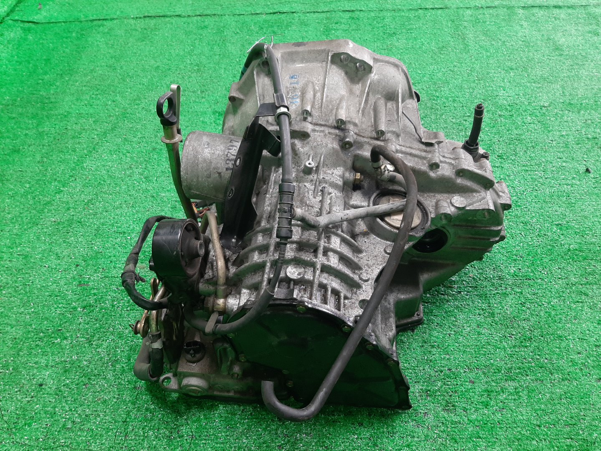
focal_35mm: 26
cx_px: 300
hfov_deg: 67.3
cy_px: 226
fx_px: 451
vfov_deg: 53.1
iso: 132
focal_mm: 3.93
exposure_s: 1/50
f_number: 1.7
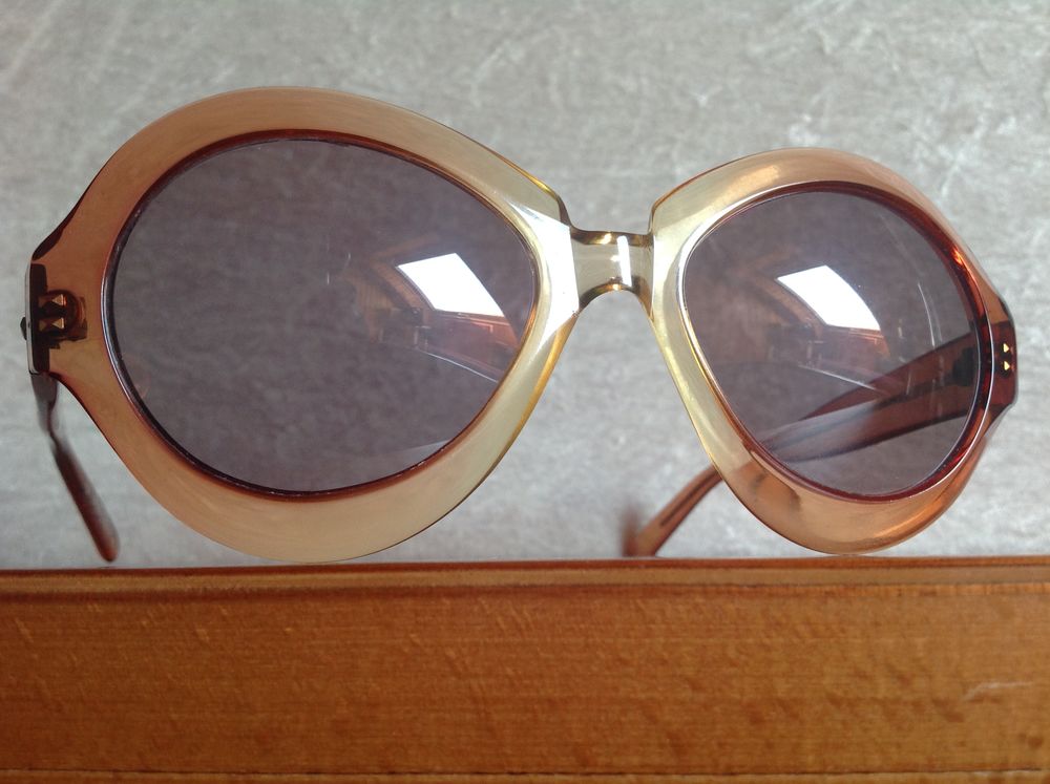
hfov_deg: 52.7
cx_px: 525
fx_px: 1060
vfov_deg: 40.6
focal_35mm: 35
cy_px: 392
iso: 64
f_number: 2.4
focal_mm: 4.28
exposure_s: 1/30
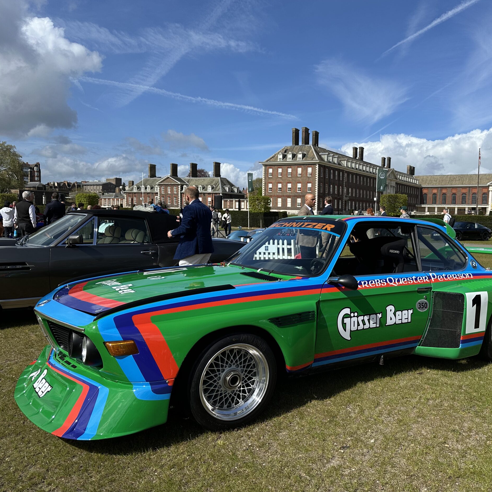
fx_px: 466
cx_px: 310
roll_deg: -1.5
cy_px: 241
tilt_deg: -3.0
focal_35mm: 29
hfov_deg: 54.9
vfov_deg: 55.6
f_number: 1.78
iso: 80
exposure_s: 1/5848
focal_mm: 6.86
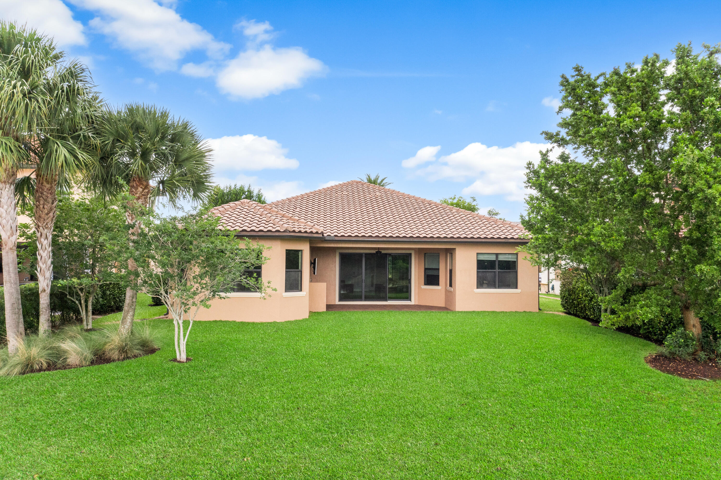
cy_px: 240
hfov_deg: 65.5
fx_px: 561
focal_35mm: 28
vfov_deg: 46.4
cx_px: 360
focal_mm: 10.26
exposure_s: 1/400
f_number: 6.3
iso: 800
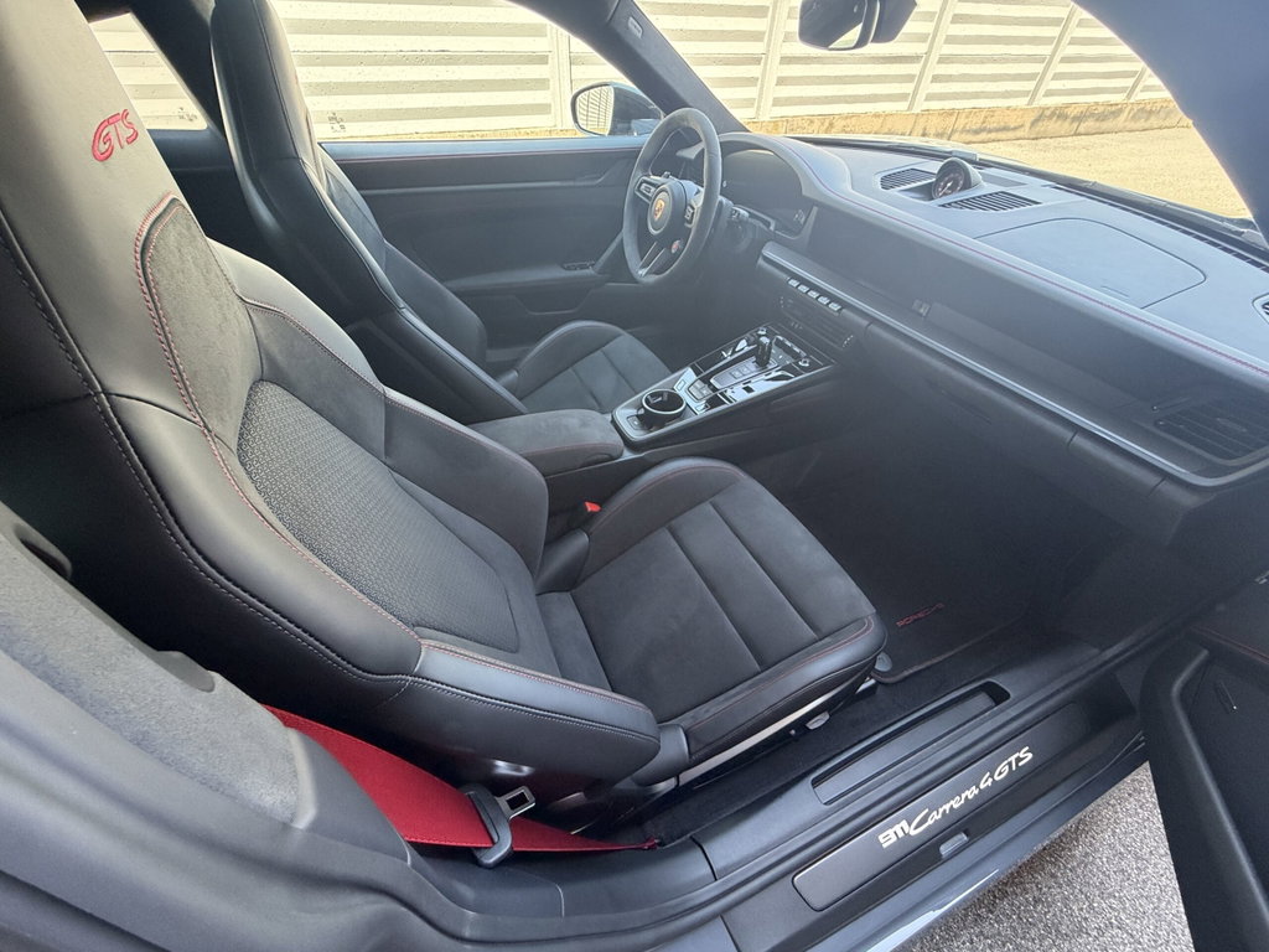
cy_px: 476
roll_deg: -1.5
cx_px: 634
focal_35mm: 14
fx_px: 513
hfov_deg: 102.1
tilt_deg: -42.6
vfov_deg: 85.7
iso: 320
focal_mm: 2.22
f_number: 2.2
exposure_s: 1/106
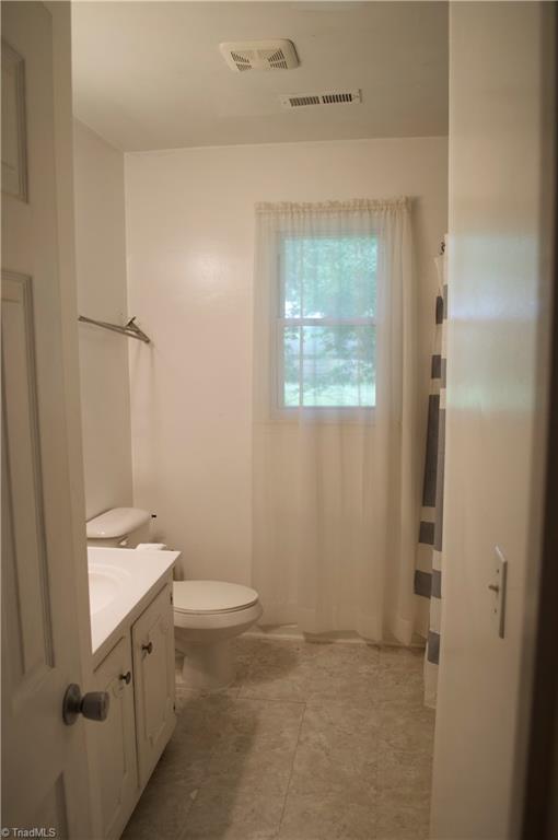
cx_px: 279
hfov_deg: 47.8
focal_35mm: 27
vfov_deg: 67.4
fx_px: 629
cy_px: 420
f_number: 3.5
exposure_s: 1/50
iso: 400
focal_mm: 18
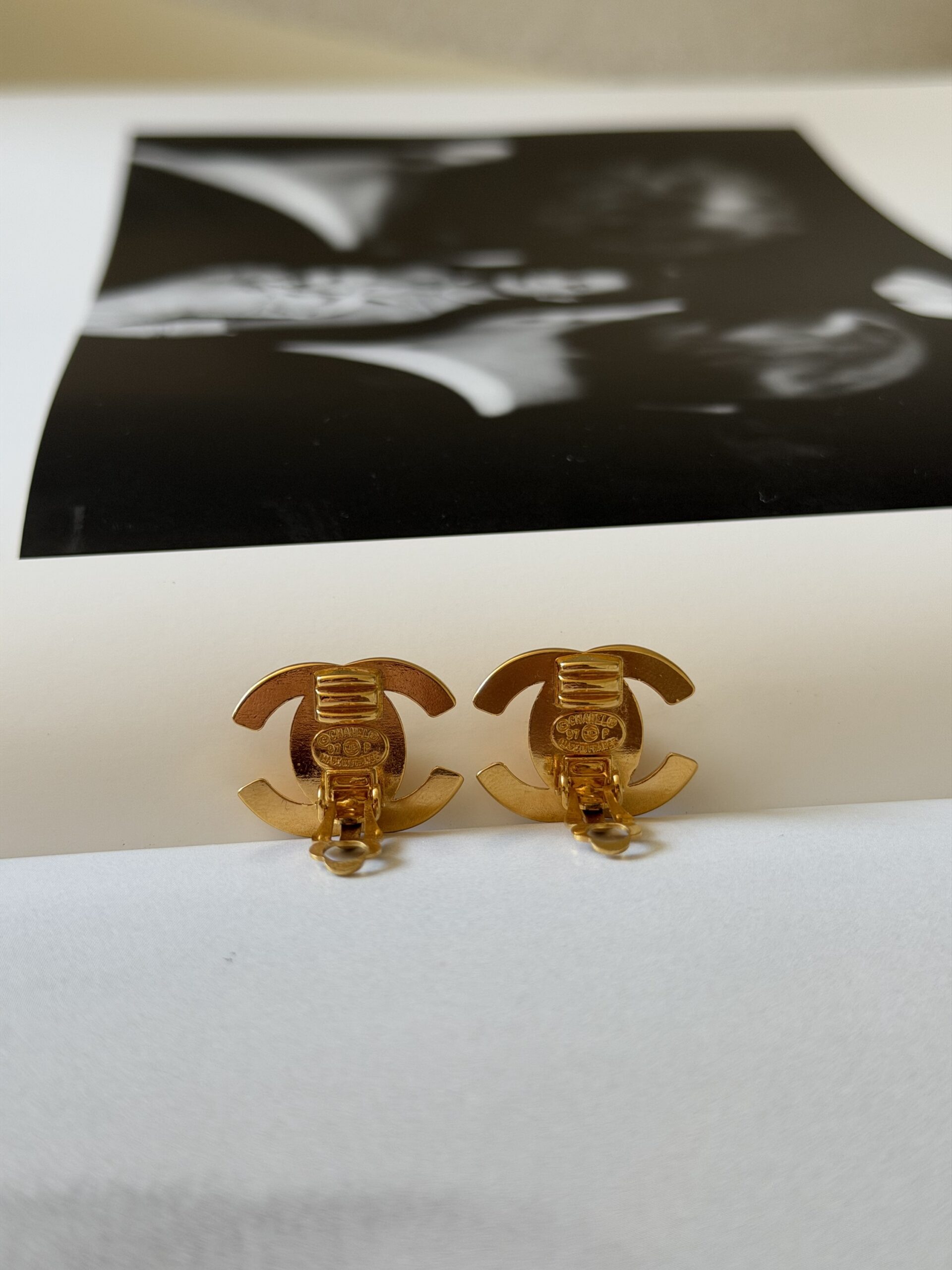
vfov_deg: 39.7
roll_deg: -0.4
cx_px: 476
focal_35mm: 48
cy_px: 635
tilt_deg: -30.6
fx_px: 1760
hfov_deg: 30.3
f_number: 1.78
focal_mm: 6.76
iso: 50
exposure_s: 1/164
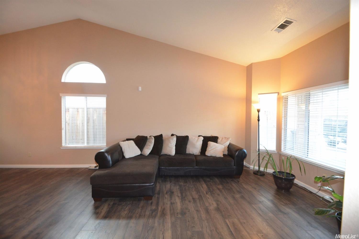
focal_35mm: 15
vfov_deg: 77.3
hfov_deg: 100.4
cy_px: 120
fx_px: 150
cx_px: 180
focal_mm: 10
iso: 2000
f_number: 4
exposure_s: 1/60
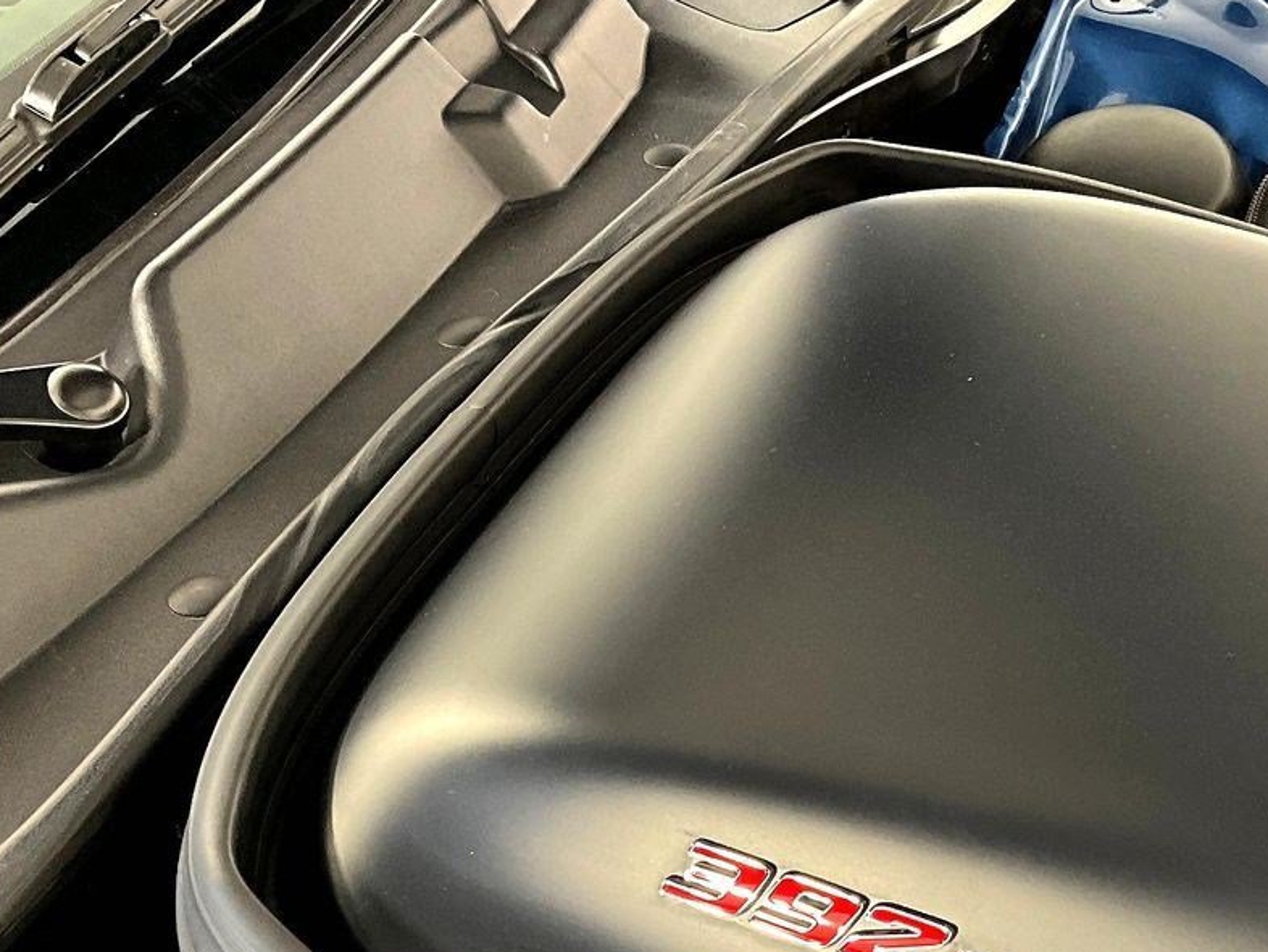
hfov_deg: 32.2
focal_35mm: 59
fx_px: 2162
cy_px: 936
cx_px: 916
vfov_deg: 23.8
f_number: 1.8
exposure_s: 1/60
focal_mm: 3
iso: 160
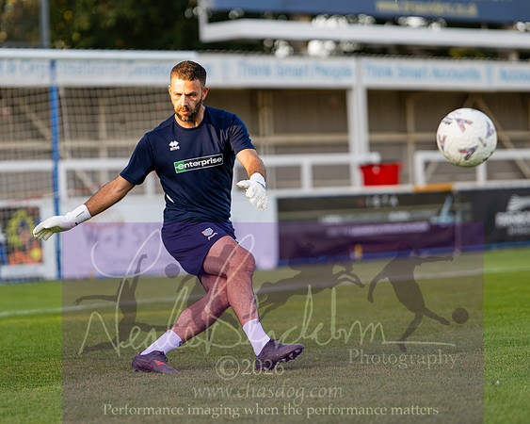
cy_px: 187
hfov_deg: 12.1
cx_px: 218
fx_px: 2504
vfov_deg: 9.7
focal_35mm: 160
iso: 1100
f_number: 1.4
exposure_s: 1/10000
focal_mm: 85
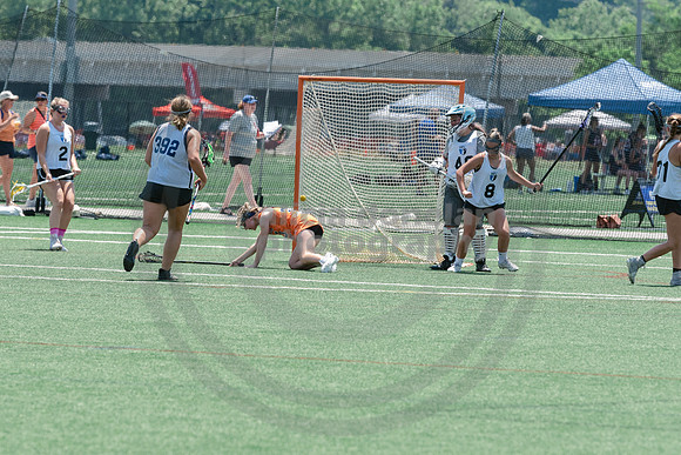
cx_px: 386
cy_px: 301
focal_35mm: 349
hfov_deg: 5.9
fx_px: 6604
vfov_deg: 3.9
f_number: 5
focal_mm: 200
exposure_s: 1/1600
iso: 400
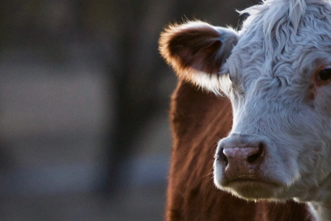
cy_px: 226
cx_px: 153
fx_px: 9185
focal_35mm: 999
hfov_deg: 2.1
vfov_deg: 1.4
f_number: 2.8
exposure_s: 1/60
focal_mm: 185
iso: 400
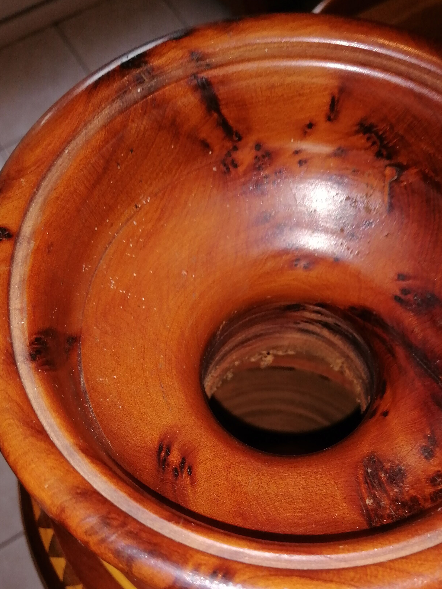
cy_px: 394
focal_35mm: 37
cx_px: 267
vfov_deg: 49.3
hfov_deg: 38.5
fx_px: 630
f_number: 1.8
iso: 64
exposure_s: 1/50
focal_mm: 3.96
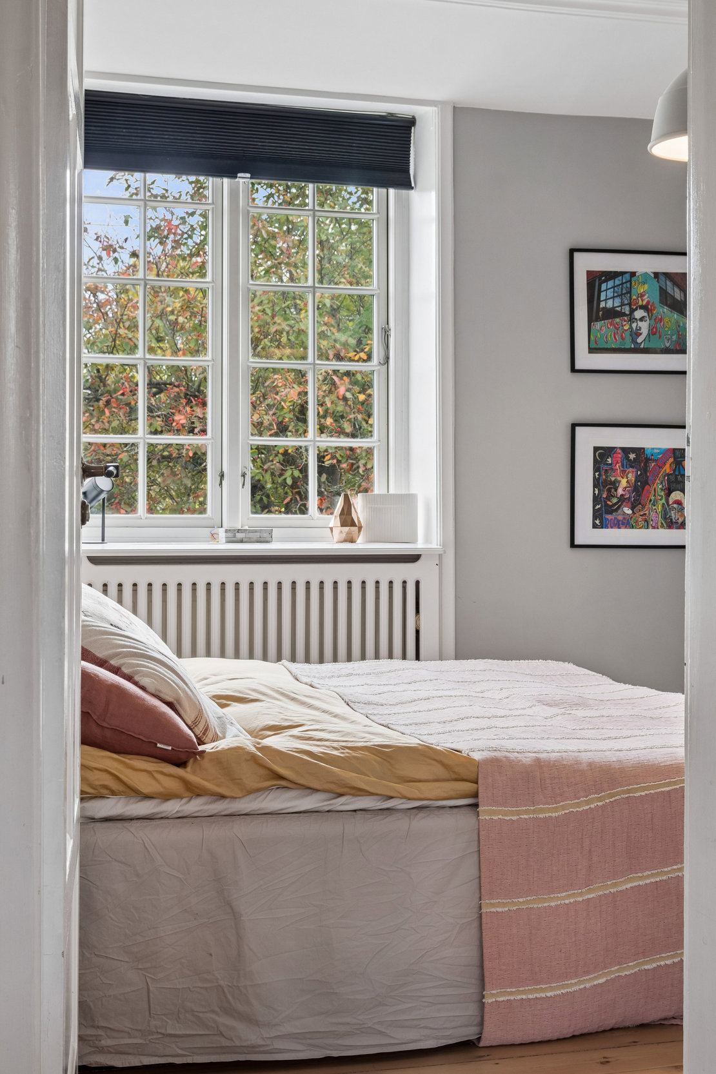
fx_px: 1566
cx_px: 358
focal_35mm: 52
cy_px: 537
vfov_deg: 37.9
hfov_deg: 25.8
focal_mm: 35
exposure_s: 1/15
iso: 200
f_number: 8
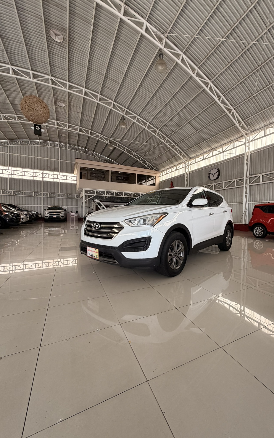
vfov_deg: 101.5
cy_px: 221
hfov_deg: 74.3
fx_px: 179
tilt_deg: -2.5
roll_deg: -1.1
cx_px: 158
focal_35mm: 15
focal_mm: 2.22
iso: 125
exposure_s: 1/121
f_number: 2.2
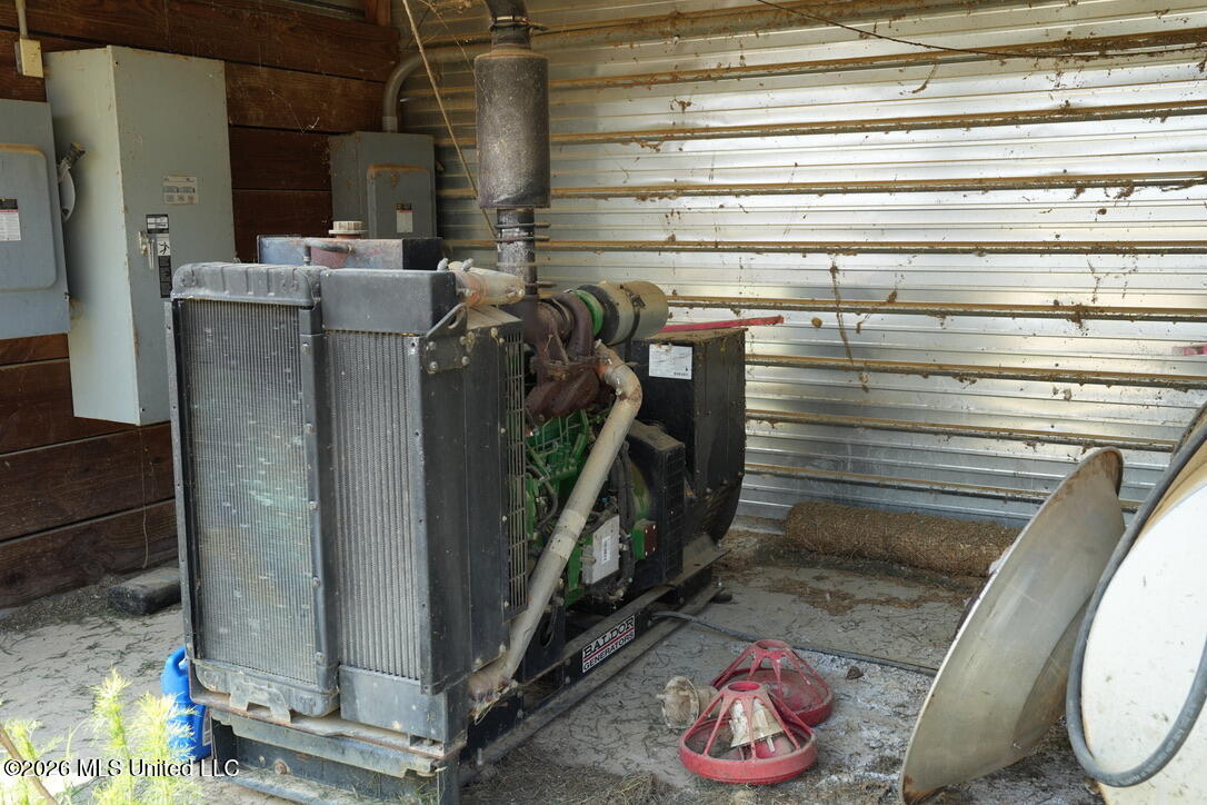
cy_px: 402
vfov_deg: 37.9
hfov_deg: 54.4
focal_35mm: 35
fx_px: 1173
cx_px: 604
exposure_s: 1/250
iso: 500
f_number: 5
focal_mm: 35
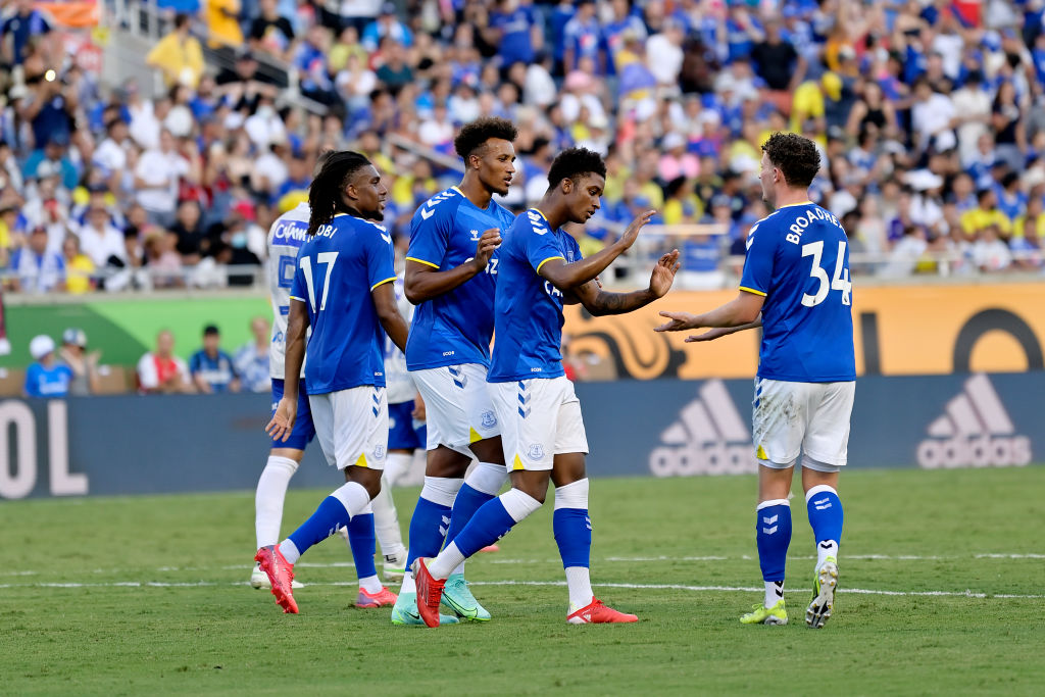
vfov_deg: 6.9
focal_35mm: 200
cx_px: 522
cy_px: 348
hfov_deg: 10.3
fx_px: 5806
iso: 640
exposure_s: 1/1600
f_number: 3.2
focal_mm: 200
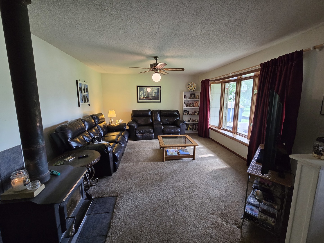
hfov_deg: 106.2
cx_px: 162
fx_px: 122
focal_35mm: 13
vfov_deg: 89.9
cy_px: 122
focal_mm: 2.2
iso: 250
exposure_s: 1/60
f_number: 2.2
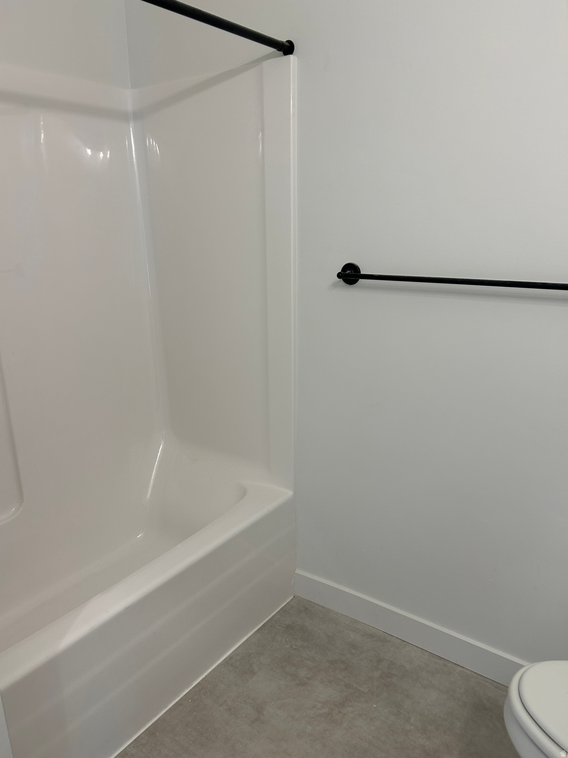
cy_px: 379
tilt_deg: -16.0
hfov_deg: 53.1
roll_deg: +0.9
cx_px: 284
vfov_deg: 67.3
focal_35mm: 26
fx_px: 569
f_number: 1.5
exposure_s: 1/120
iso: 64
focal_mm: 5.7
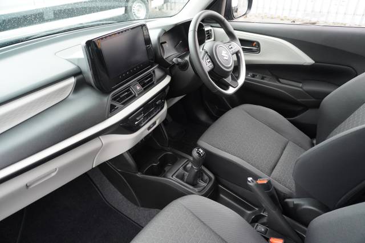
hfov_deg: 73.8
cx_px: 182
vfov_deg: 53.1
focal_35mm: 24
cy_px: 122
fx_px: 243
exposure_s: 1/200
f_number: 3.5
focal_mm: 16
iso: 2500
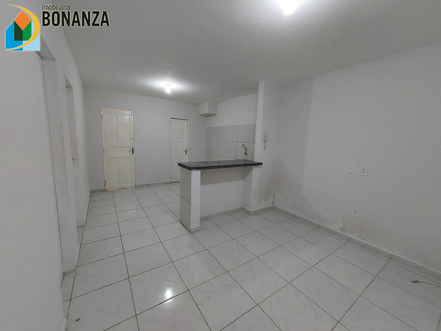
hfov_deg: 106.2
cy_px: 166
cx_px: 220
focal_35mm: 13
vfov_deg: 89.9
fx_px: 166
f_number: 2.2
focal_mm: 1.74
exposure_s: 1/40
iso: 320
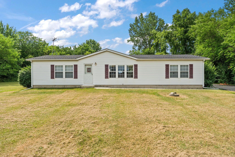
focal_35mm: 24
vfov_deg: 53.1
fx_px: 157
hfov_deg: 73.7
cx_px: 118
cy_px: 78
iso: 400
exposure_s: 1/200
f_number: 9
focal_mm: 24
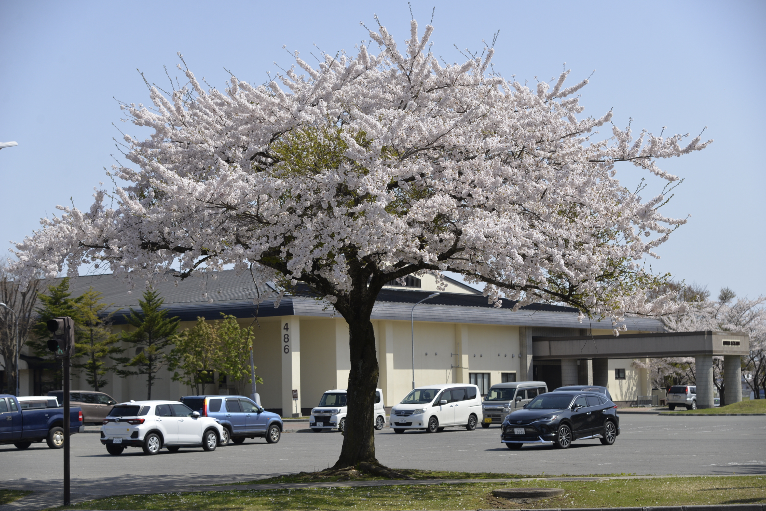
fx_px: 1660
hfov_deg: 26.0
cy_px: 256
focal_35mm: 78
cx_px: 383
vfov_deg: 17.5
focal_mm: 78
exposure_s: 1/2000
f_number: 5
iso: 400
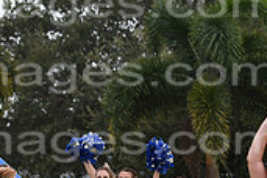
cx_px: -72
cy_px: 177
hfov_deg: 4.7
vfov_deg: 3.2
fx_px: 3209
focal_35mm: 433
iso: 800
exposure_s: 1/1250
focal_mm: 85
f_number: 3.2
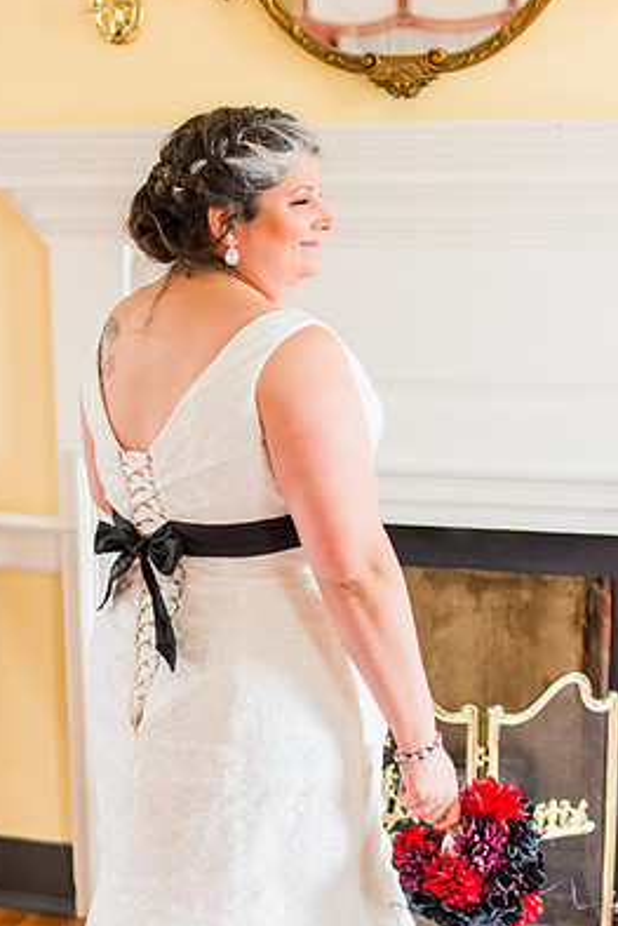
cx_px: 298
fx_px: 1544
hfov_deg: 22.6
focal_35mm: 60
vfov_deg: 33.4
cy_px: 479
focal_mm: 35
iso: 800
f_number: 1.8
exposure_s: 1/100
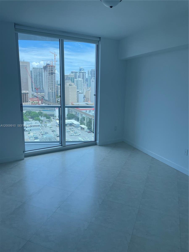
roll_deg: -0.5
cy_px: 126
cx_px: 94
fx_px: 189
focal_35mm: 26
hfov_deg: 53.1
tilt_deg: -11.6
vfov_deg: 67.3
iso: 32
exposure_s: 1/882
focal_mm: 4.2
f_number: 1.6
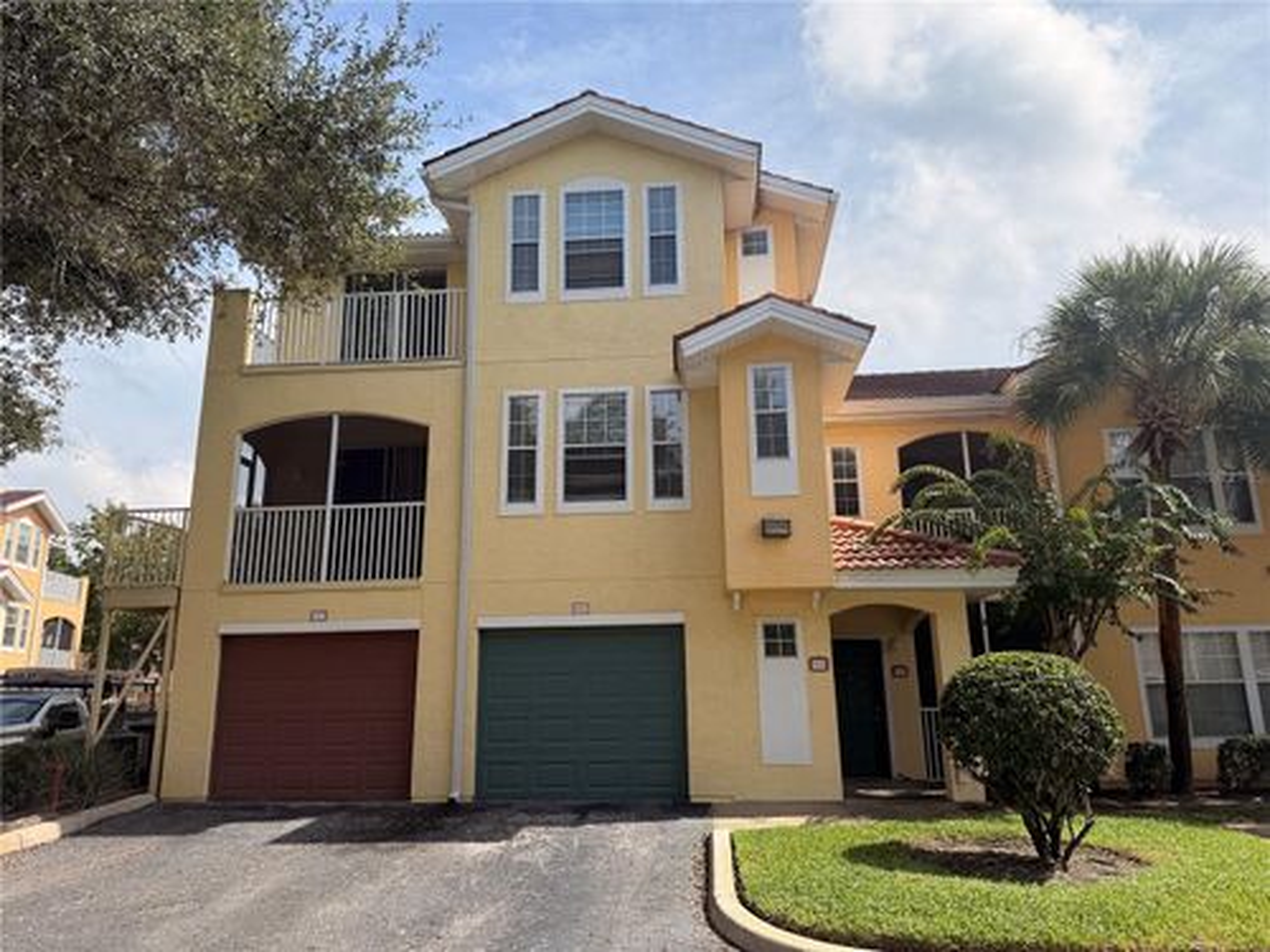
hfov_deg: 71.6
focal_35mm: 24
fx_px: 881
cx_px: 635
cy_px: 476
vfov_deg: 56.8
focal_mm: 6.76
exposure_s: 1/5714
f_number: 1.78
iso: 125
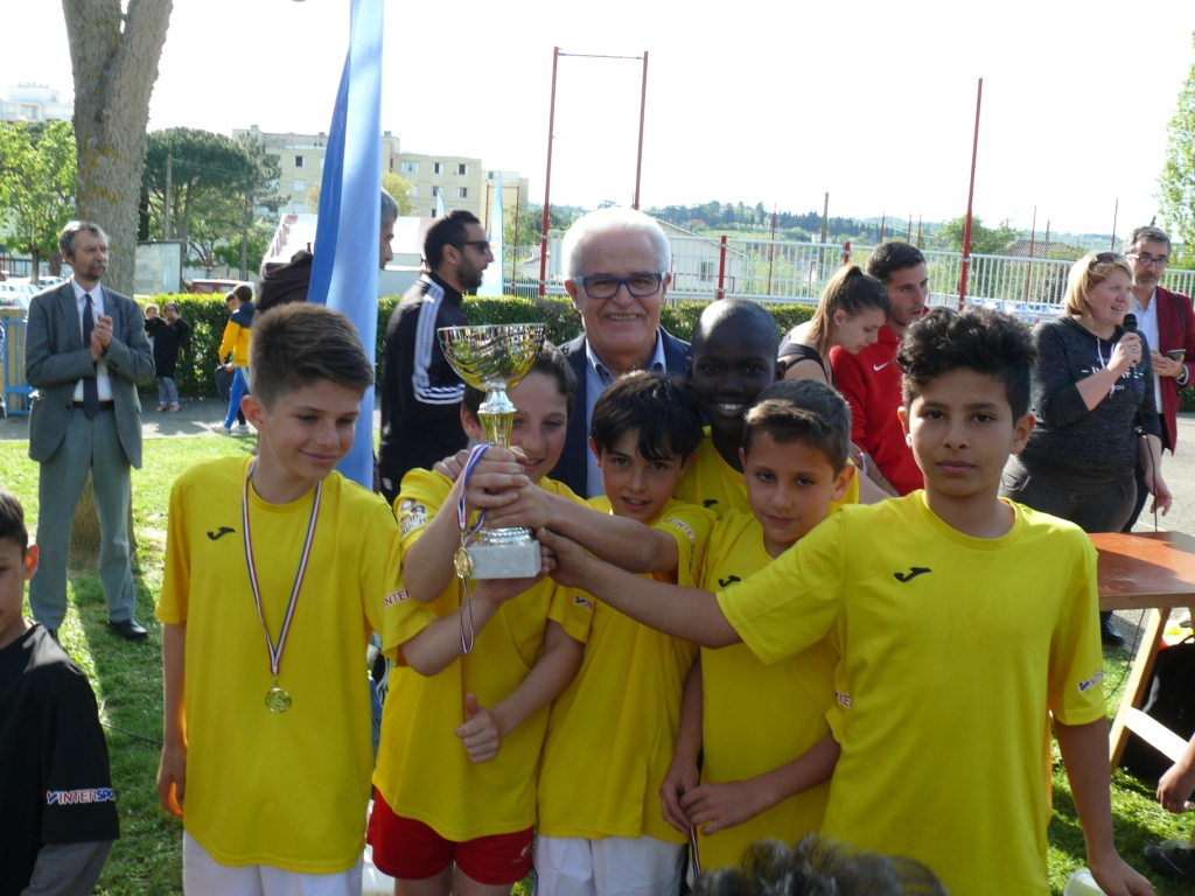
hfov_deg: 52.6
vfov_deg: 40.7
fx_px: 1208
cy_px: 448
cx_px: 598
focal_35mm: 35
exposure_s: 1/160
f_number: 4
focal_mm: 7.4
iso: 100
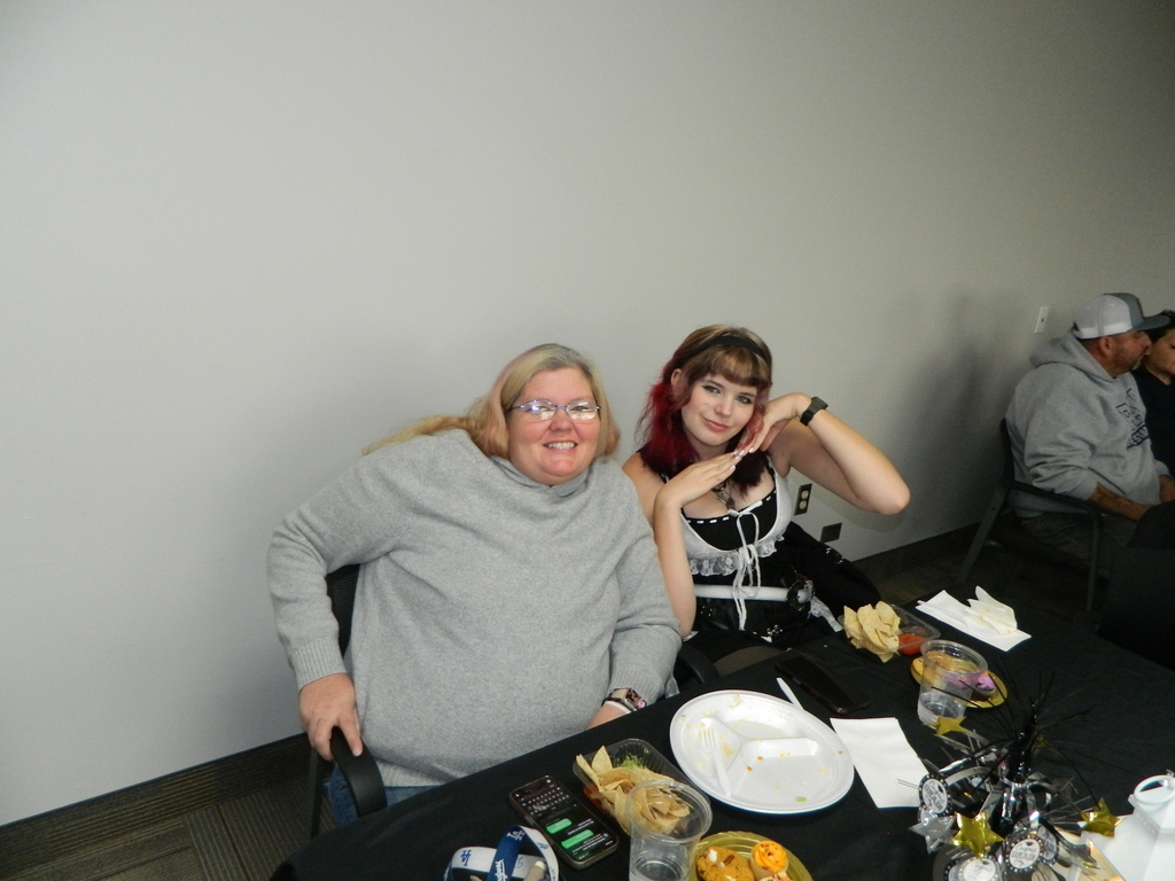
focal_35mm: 25
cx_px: 588
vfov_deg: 54.9
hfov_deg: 69.4
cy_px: 440
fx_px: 849
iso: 320
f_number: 3.1
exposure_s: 1/30
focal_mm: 4.5
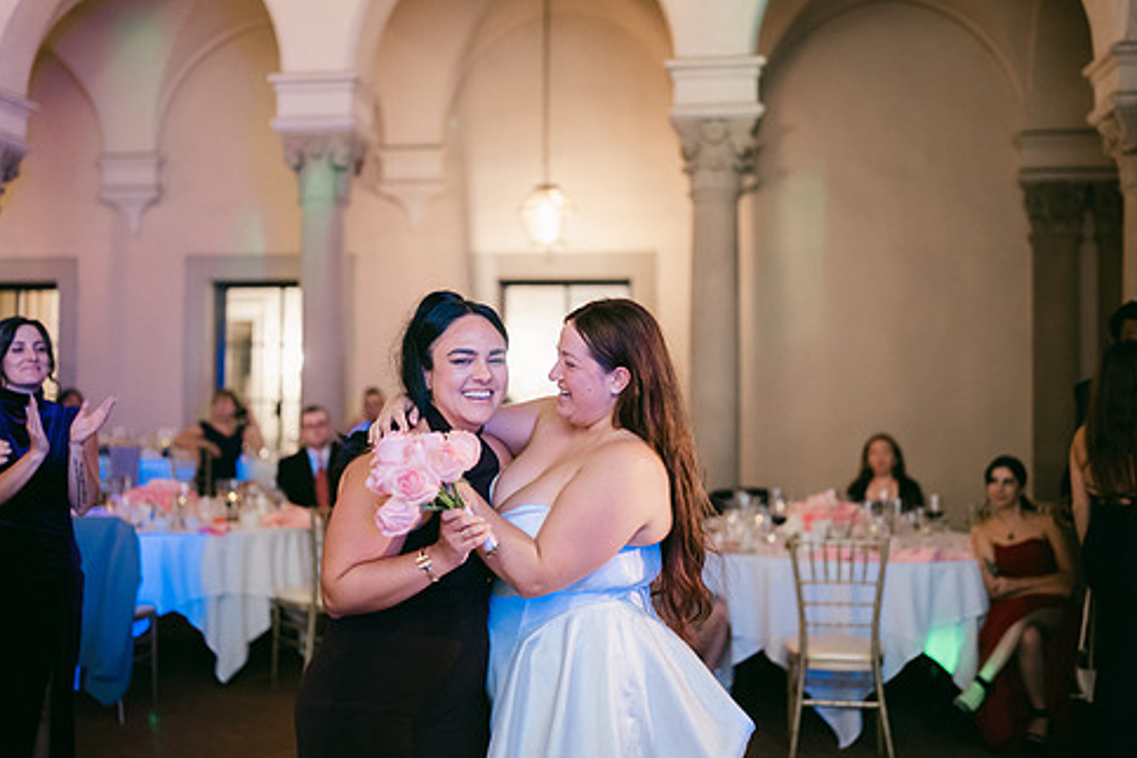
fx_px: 1326
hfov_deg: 46.2
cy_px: 354
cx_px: 480
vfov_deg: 31.9
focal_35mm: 42
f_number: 1.2
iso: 1250
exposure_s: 1/125
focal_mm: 35
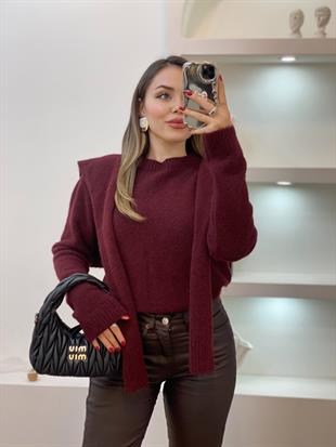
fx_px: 673
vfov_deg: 36.8
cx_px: 168
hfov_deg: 28.0
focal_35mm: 52
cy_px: 224
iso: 100
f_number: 2
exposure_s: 1/100
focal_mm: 6
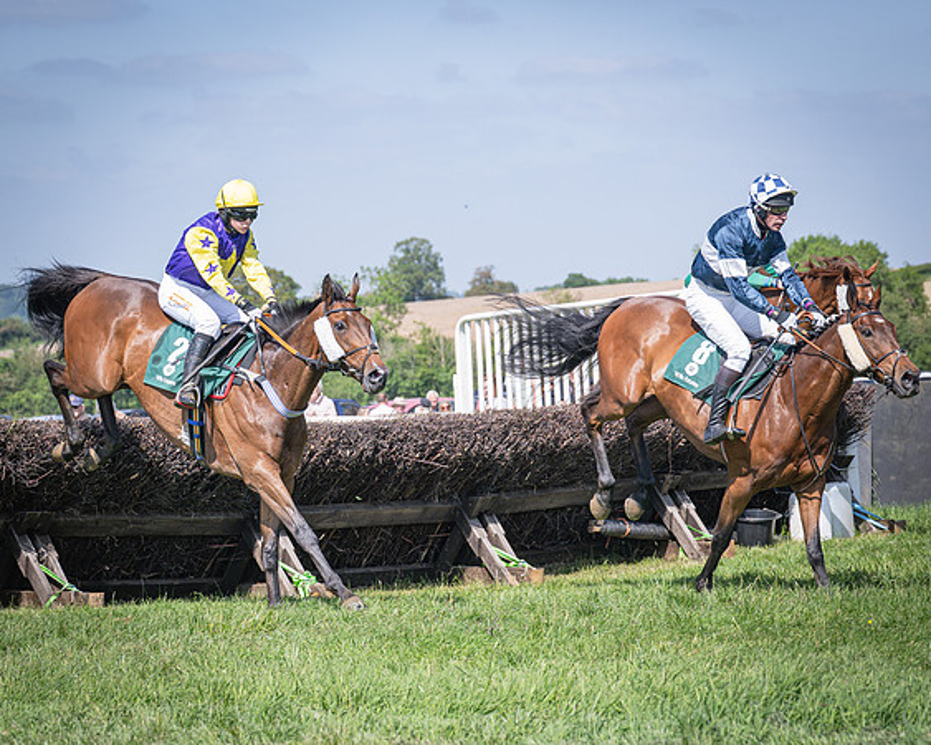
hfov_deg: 15.9
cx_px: 495
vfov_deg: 12.7
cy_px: 373
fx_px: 3333
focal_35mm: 121
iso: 200
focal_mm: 70
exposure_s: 1/1600
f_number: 4
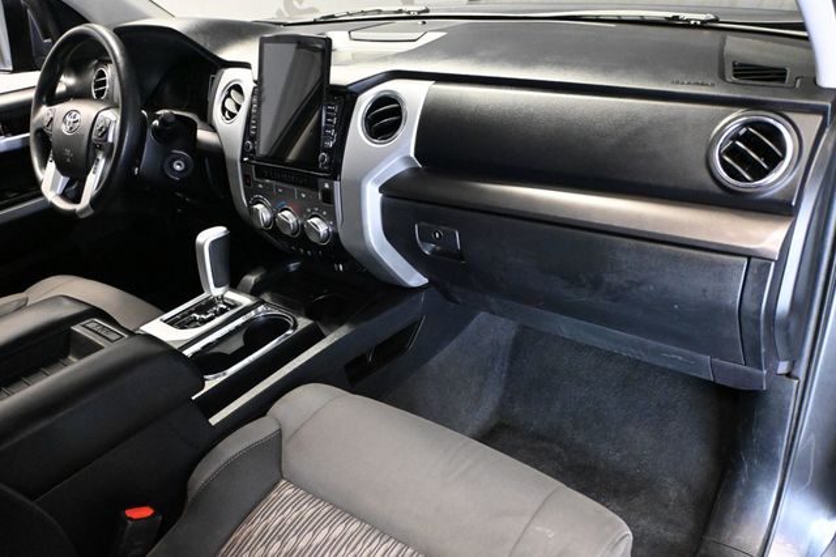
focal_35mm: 29
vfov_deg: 44.6
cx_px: 418
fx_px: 679
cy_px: 278
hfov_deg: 63.2
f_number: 3.8
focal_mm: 19.5
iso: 9000
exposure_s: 1/60
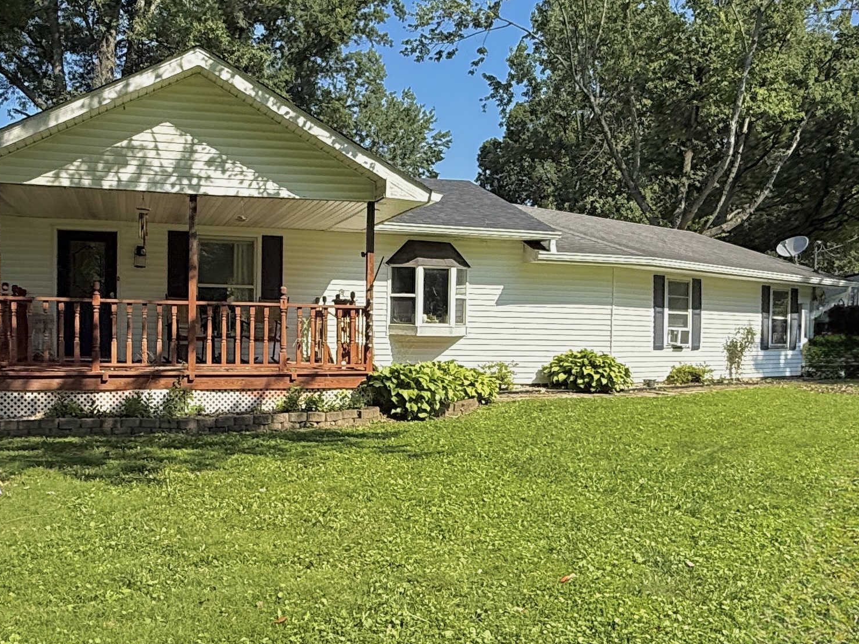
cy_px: 356
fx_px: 943
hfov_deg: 49.0
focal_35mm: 38
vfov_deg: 37.7
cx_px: 427
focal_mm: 2.22
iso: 64
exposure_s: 1/1464
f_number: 2.2
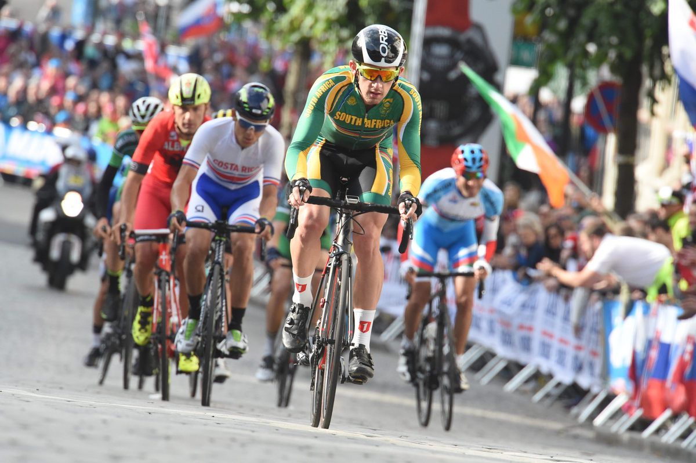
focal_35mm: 400
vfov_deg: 3.4
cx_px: 348
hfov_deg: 5.2
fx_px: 7727
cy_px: 232
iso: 4000
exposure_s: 1/1600
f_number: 9
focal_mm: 400
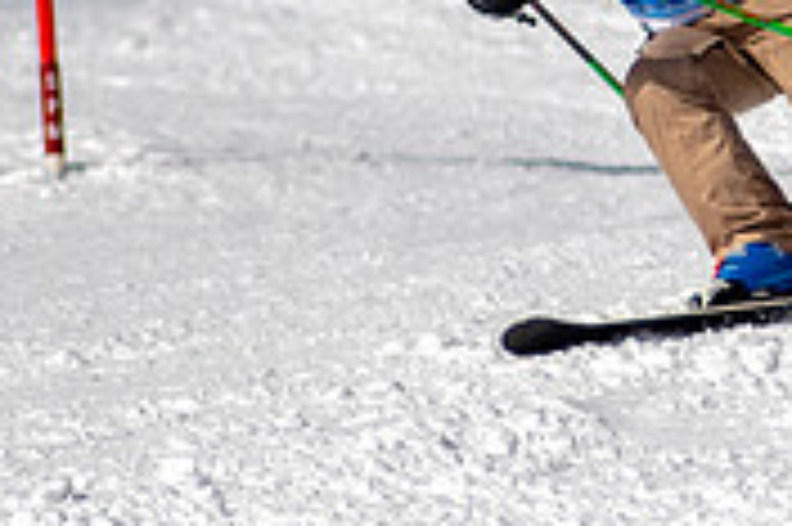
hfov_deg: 0.9
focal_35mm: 2270
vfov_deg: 0.6
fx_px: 49892
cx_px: 745
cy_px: 135
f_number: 2.8
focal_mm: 300
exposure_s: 1/8000
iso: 100
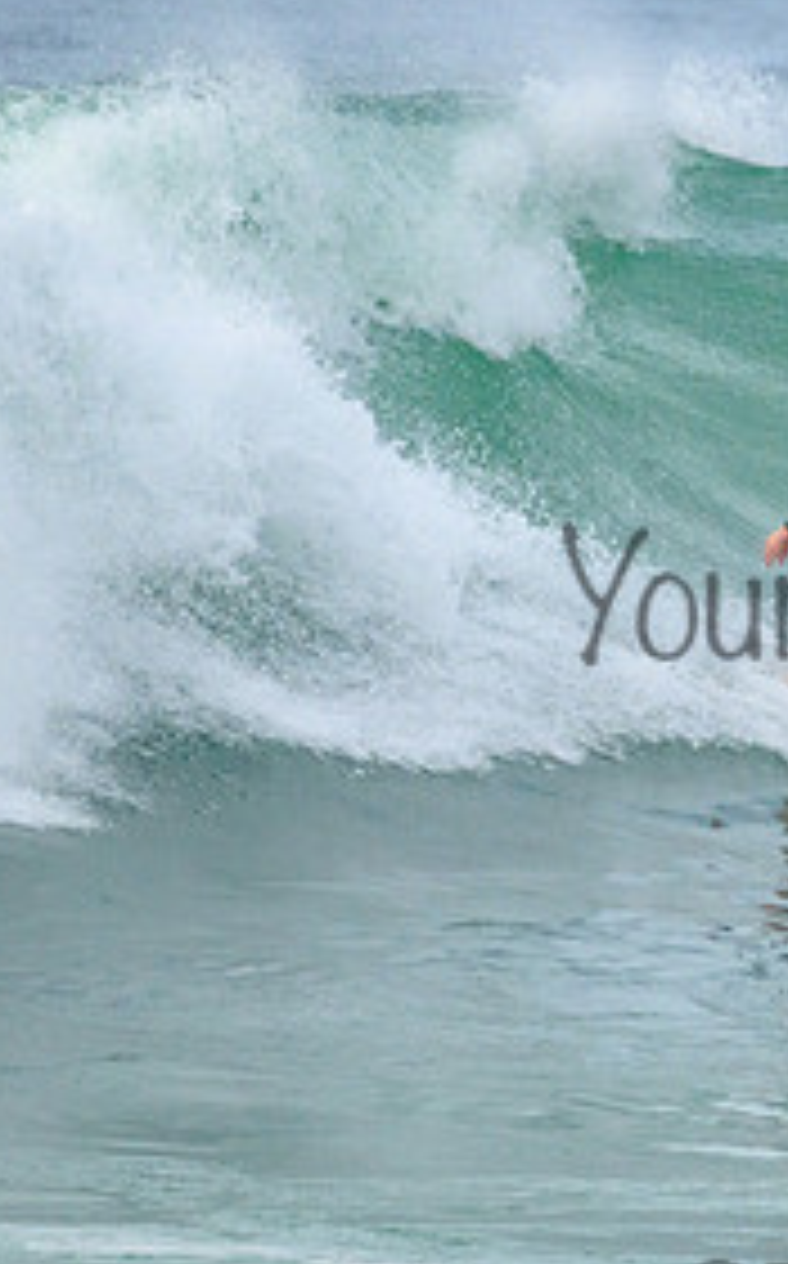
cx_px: 1027
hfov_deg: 0.9
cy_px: 556
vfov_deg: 1.4
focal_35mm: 1475
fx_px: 50813
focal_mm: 700
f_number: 11
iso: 1400
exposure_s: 1/2500
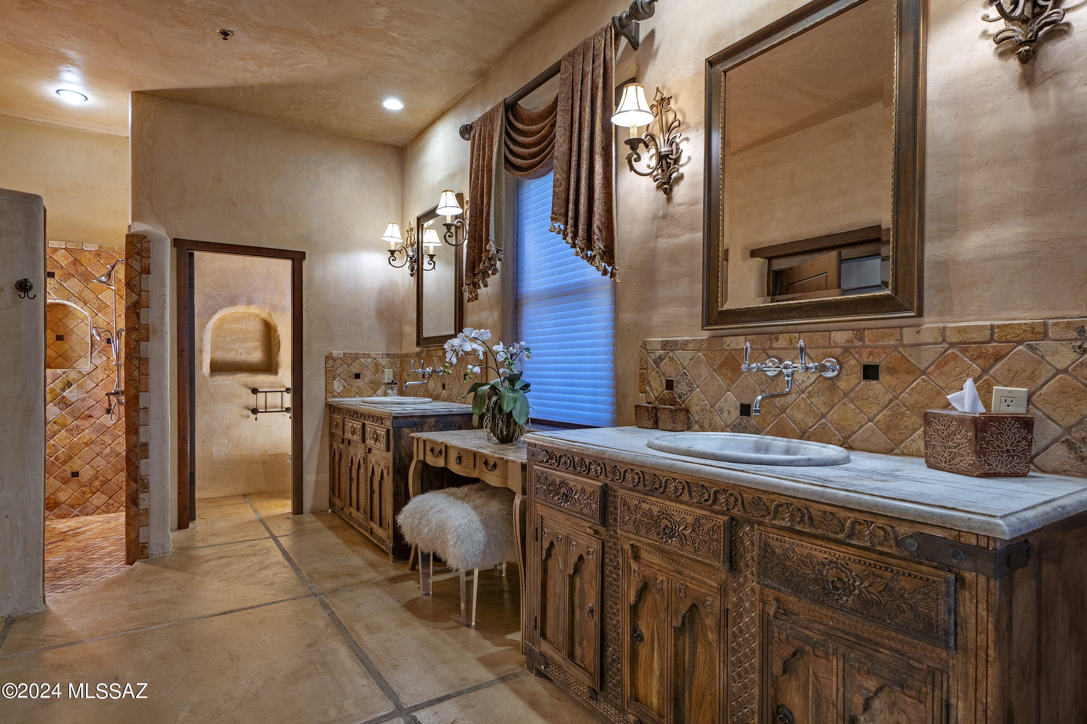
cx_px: 544
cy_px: 362
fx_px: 543
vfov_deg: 67.4
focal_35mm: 18
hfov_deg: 90.0
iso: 200
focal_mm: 18
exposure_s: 1/8
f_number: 5.6
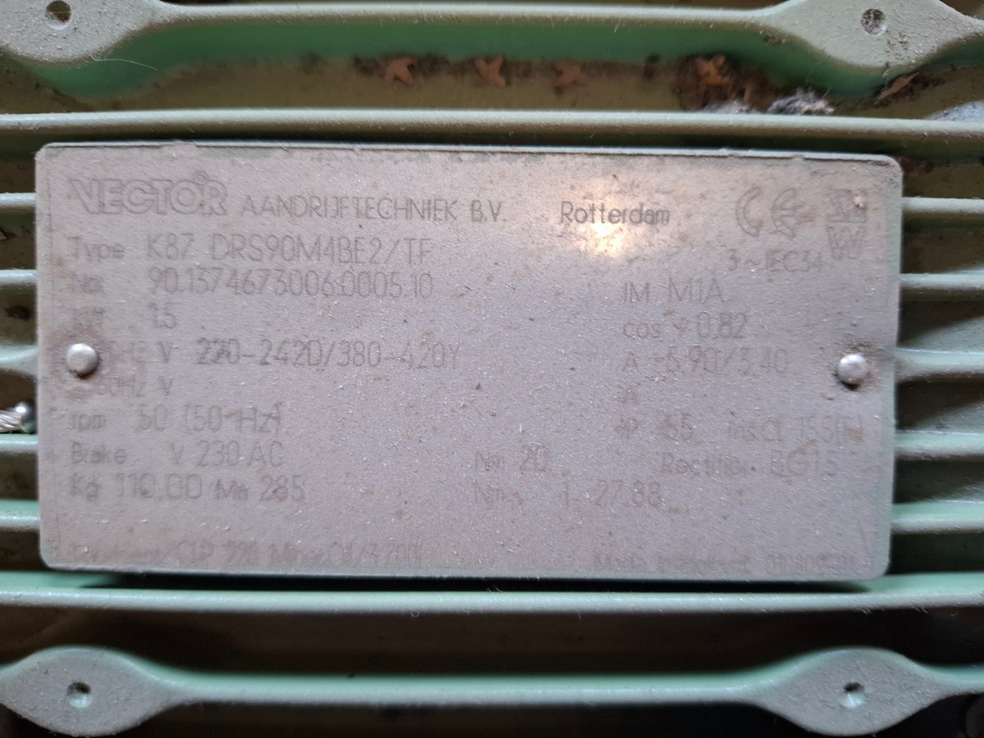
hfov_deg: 73.9
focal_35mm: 23
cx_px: 492
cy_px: 369
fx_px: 654
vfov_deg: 58.9
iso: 250
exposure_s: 1/50
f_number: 1.8
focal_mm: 5.54
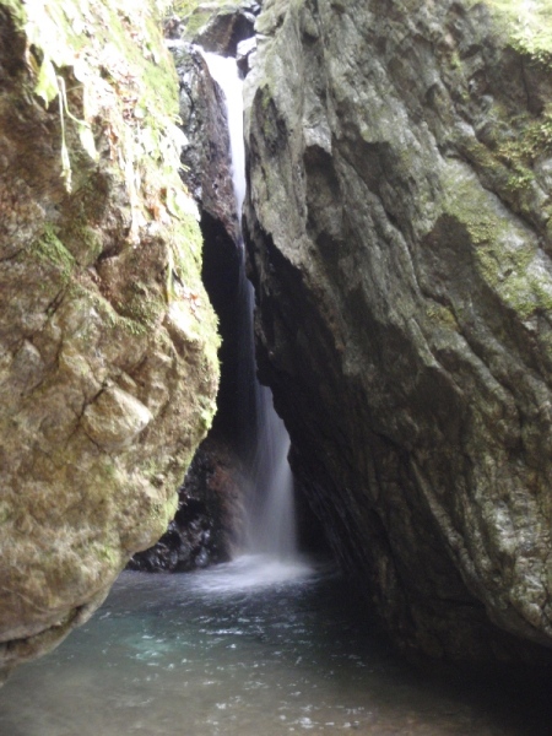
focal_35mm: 42
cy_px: 368
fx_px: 893
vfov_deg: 44.8
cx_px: 276
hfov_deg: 34.3
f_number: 4.3
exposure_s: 1/4
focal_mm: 7.57
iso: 320
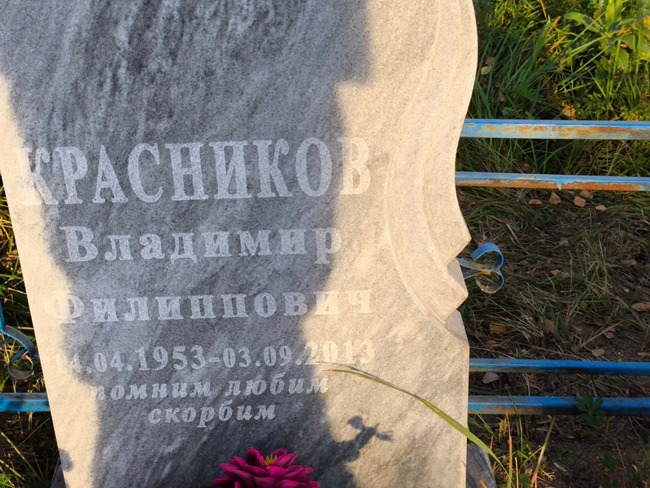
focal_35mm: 50
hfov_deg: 38.2
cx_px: 325
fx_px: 939
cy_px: 244
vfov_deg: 29.1
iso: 50
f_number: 1.7
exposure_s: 1/369
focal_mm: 4.71
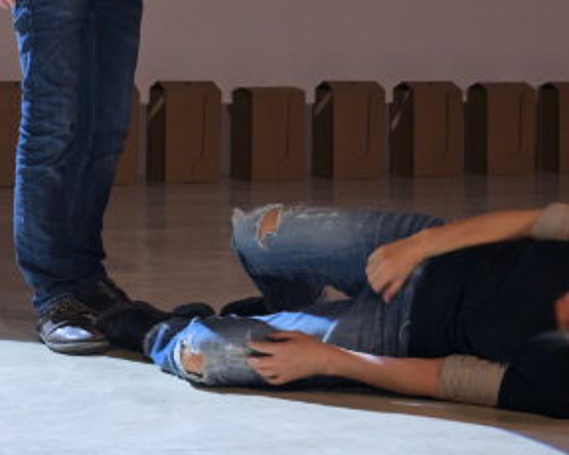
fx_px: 1818
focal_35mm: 108
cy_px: 26
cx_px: 340
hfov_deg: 17.8
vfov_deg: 14.1
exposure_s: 1/125
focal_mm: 46
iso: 1600
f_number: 9
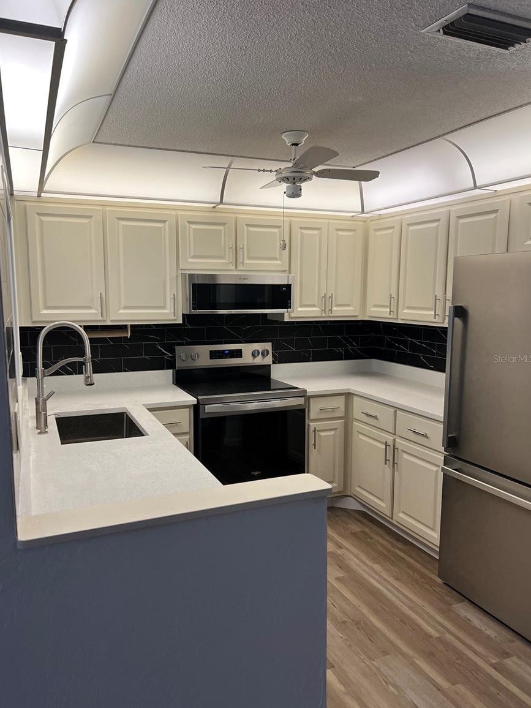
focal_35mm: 27
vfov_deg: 65.3
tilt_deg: -6.1
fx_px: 552
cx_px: 261
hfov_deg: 51.4
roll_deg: +0.6
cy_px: 358
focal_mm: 5.7
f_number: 1.5
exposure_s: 1/120
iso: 100
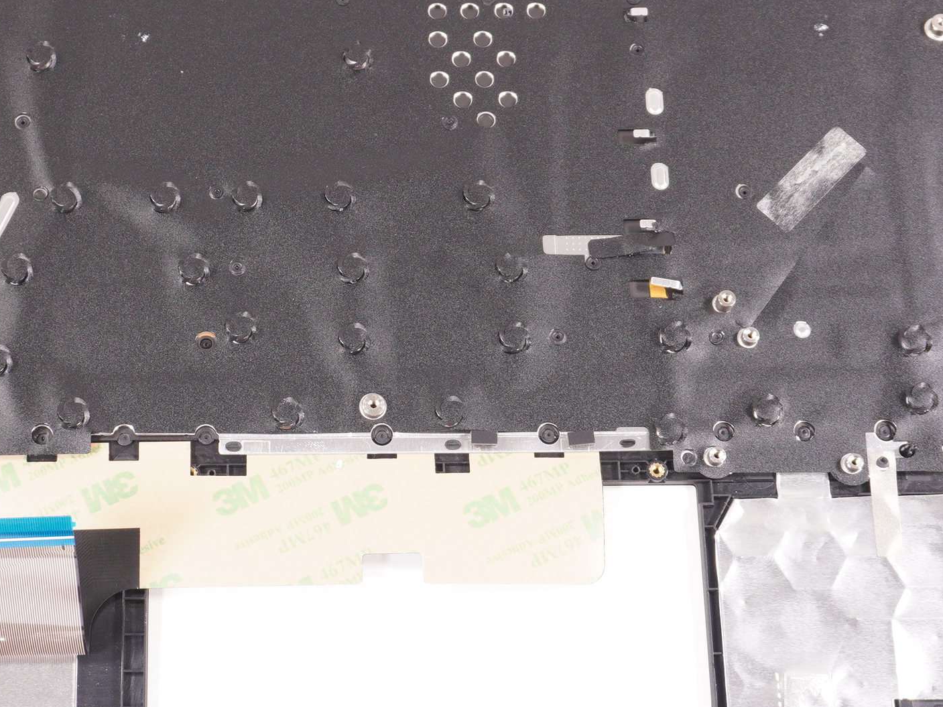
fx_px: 2098
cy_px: 346
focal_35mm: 77
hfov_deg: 25.2
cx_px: 323
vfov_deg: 19.1
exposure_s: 1/125
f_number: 5.6
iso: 640
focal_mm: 25
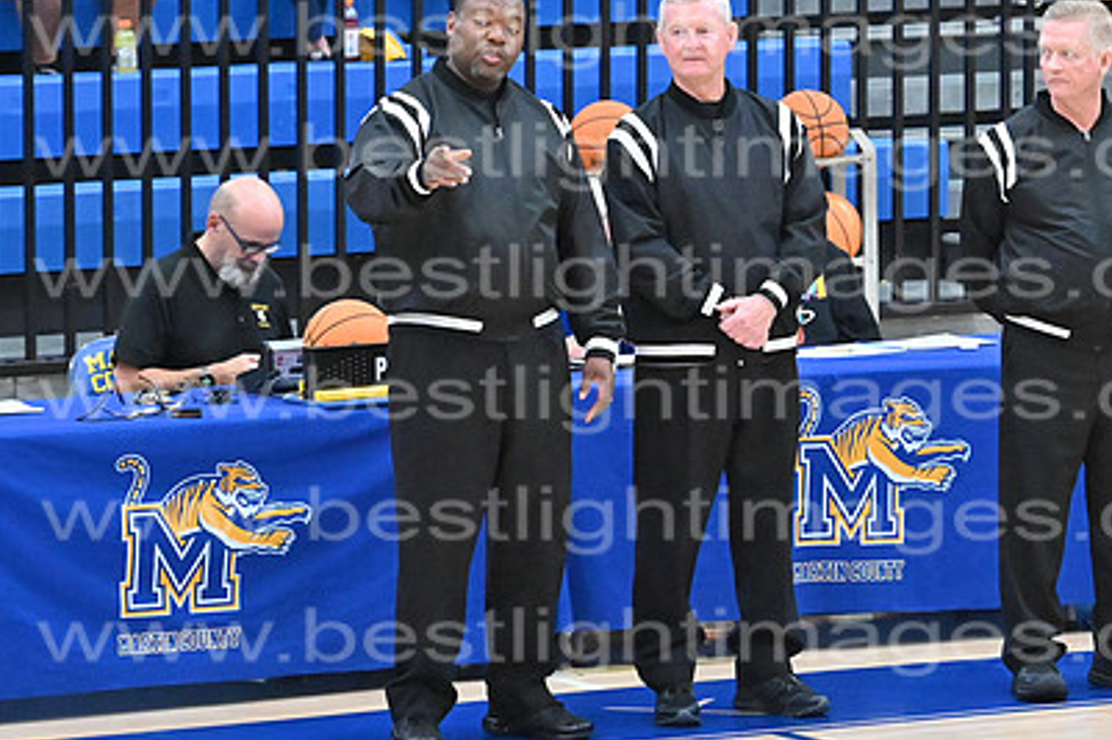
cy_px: 218
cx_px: 668
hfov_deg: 6.8
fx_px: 9386
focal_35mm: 304
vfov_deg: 4.5
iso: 10000
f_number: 4
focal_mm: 140
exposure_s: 1/800
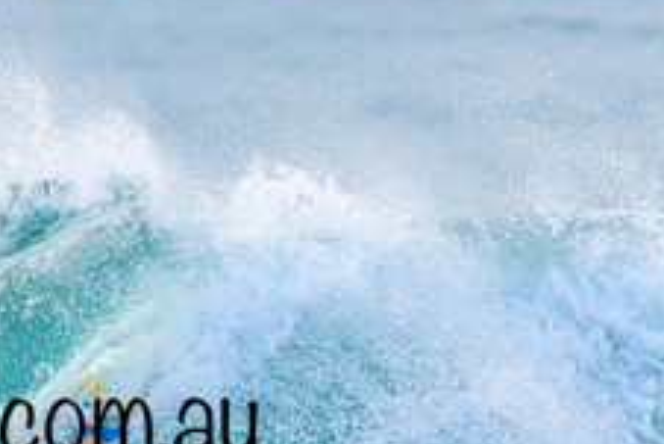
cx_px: -53
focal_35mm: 2571
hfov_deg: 0.8
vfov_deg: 0.5
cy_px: 387
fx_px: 47449
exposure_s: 1/2000
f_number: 11
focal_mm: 1000
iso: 2800
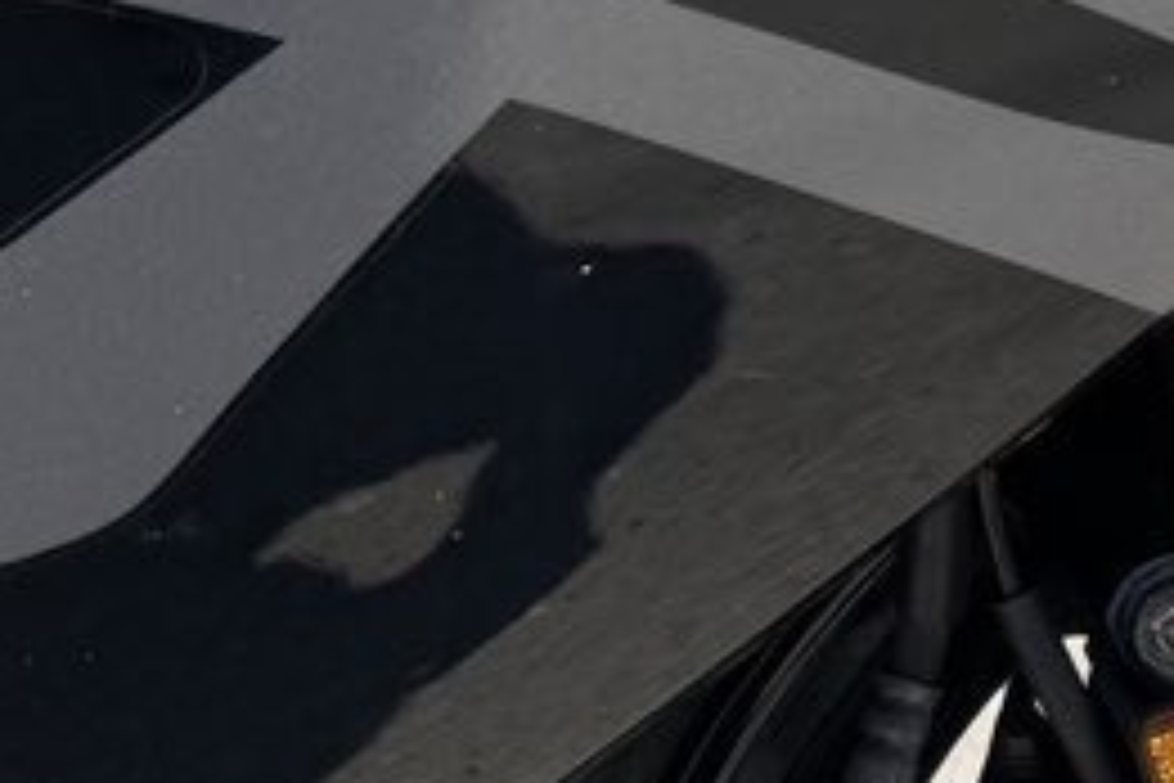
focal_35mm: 153
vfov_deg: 8.8
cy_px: 1174
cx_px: 1579
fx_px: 4989
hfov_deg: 12.9
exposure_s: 1/6410
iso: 80
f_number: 1.78
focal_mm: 6.76
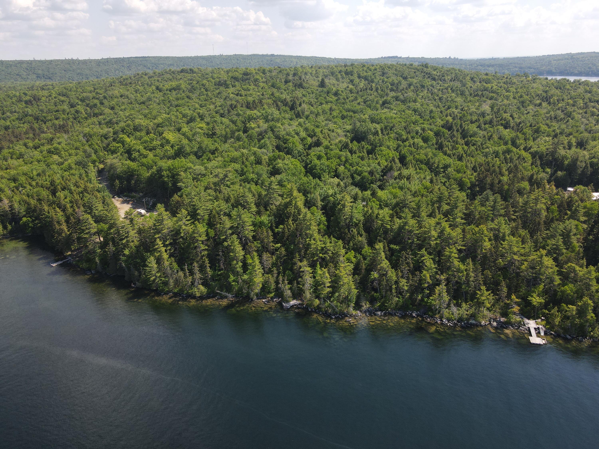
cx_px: 300
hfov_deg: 71.6
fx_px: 415
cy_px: 224
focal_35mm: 24
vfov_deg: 56.8
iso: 110
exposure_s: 1/500
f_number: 2.8
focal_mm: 4.5
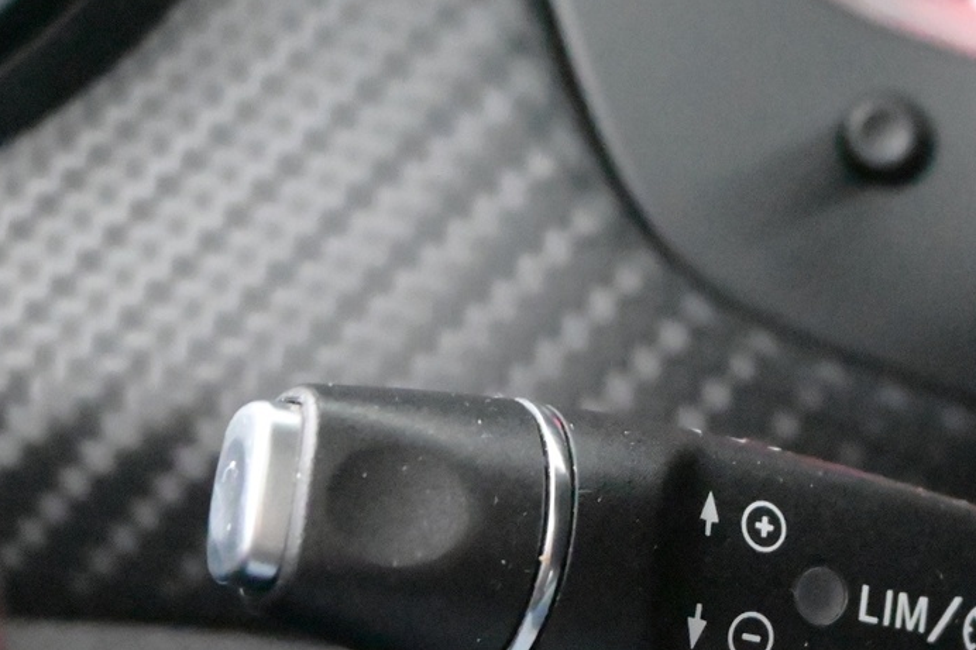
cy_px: 589
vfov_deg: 14.0
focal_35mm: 97
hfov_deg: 21.0
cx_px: 688
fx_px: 2618
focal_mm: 27.5
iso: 22800
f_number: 4.5
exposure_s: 1/40
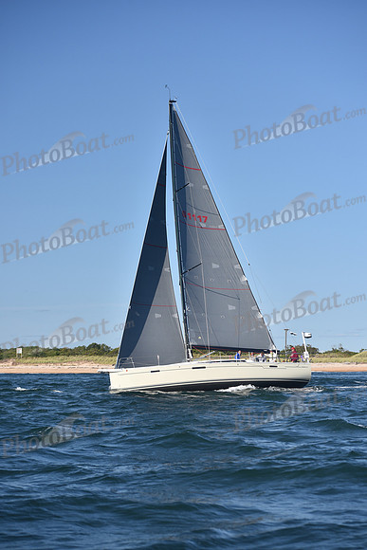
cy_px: 275
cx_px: 184
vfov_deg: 26.0
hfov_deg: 17.5
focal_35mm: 78
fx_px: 1192
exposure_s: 1/1000
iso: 250
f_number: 4.5
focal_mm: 78
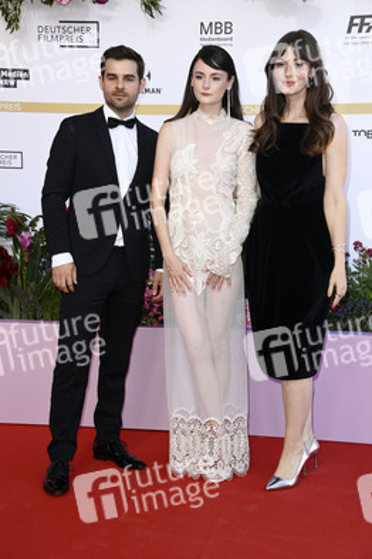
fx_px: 1025
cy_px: 277
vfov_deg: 30.5
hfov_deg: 20.6
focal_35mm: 66
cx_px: 187
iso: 320
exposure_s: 1/250
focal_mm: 65
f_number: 5.6
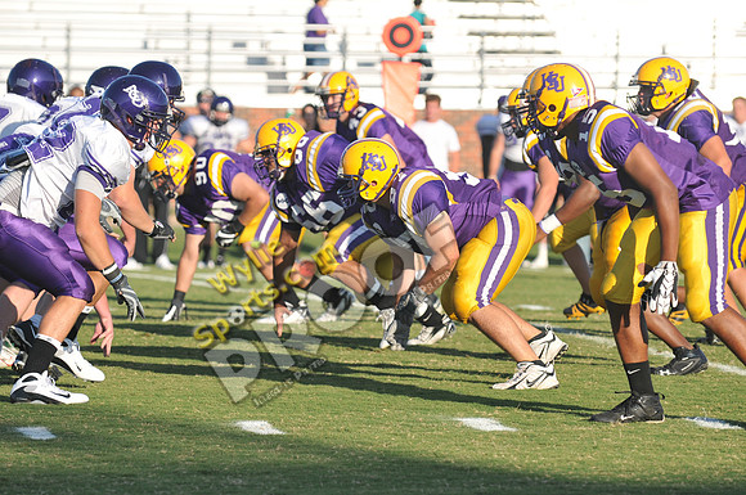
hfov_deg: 7.9
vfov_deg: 5.2
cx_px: 373
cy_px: 248
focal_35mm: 262
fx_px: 5432
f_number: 4.5
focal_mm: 175
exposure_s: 1/1250
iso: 200
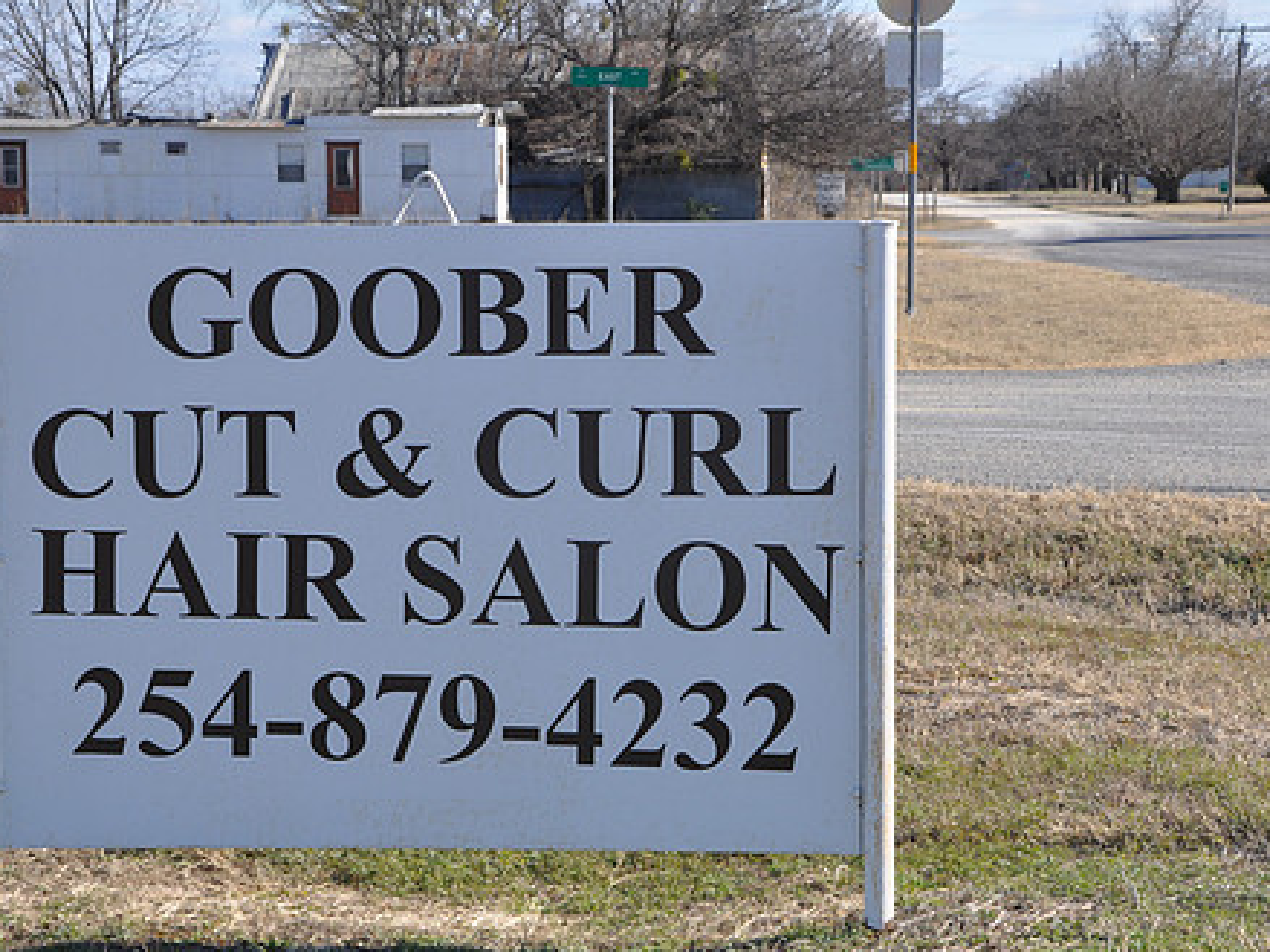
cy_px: 545
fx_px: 3631
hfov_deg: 19.8
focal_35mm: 99
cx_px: 527
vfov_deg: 14.9
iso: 200
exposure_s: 1/125
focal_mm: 52
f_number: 11
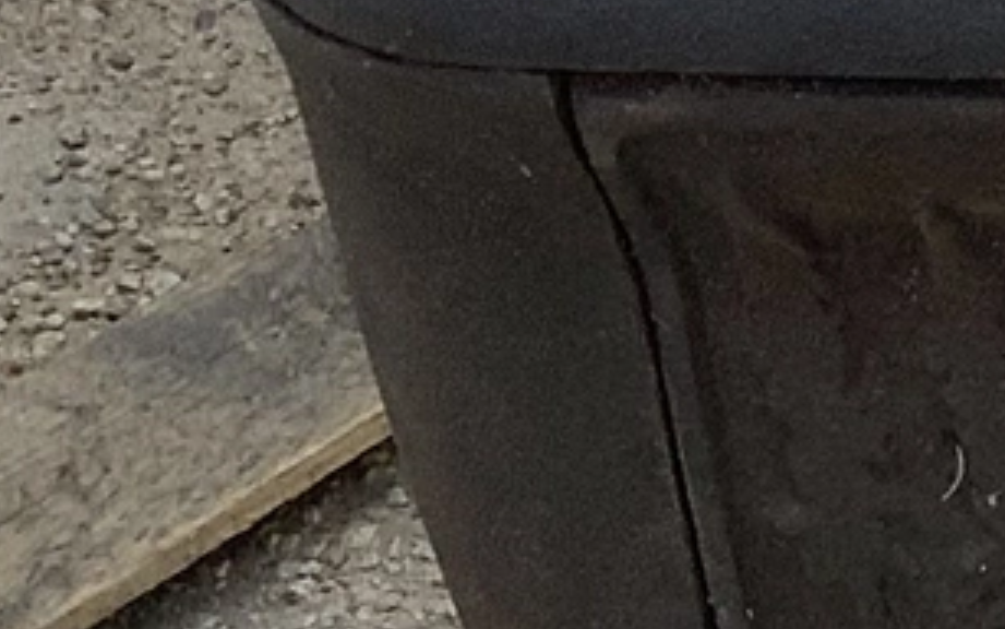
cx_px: 2337
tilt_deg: -41.3
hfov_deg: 8.9
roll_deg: -0.2
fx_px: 5862
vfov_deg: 6.1
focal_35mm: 214
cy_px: 210
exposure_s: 1/604
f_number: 2.4
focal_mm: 3.3
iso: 25
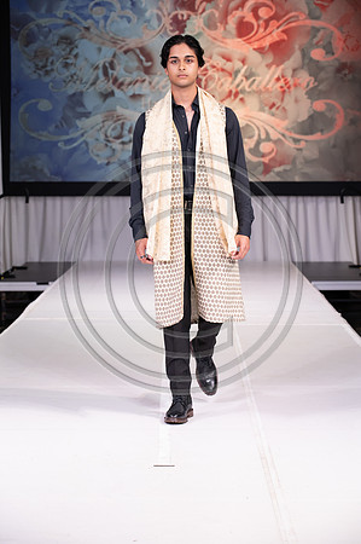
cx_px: 180
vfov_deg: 22.2
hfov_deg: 14.8
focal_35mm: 92
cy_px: 272
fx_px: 1387
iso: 2000
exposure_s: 1/400
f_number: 5.6
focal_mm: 92
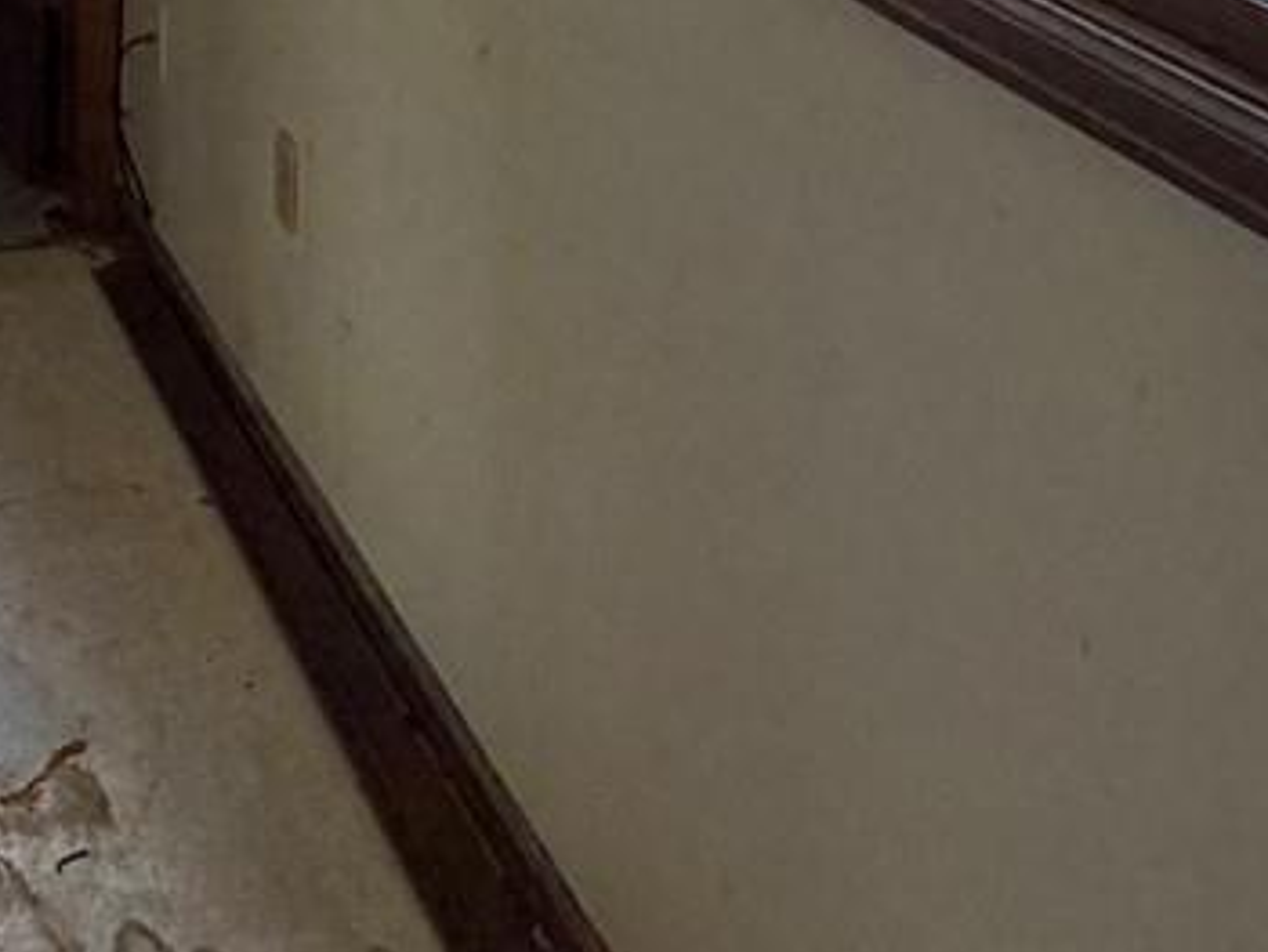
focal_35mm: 64
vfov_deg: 19.4
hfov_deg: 29.1
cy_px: -554
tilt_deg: -5.0
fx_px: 2346
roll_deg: -0.3
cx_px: 149
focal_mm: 2.22
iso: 250
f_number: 2.2
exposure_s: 1/121
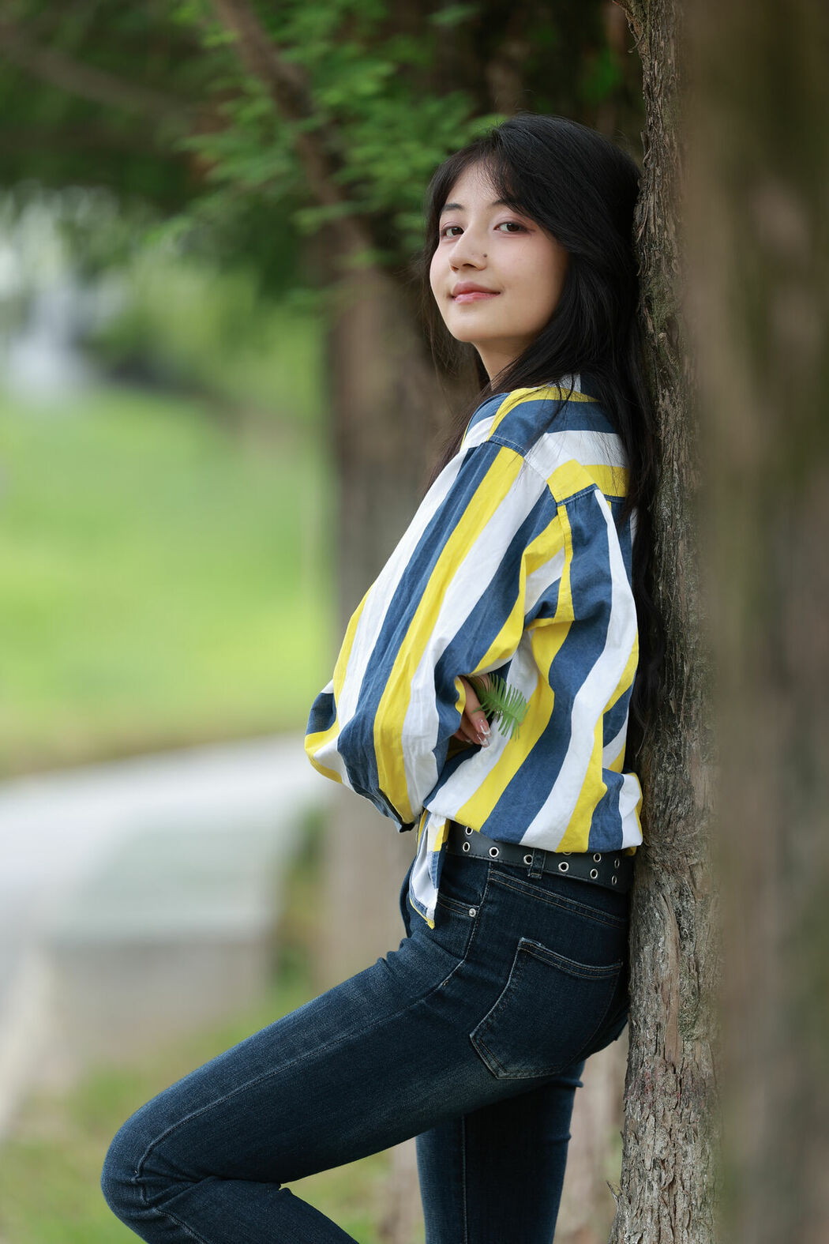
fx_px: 6873
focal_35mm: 199
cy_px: 622
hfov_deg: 6.9
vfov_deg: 10.3
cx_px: 414
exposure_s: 1/250
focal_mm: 200
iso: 100
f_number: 2.8
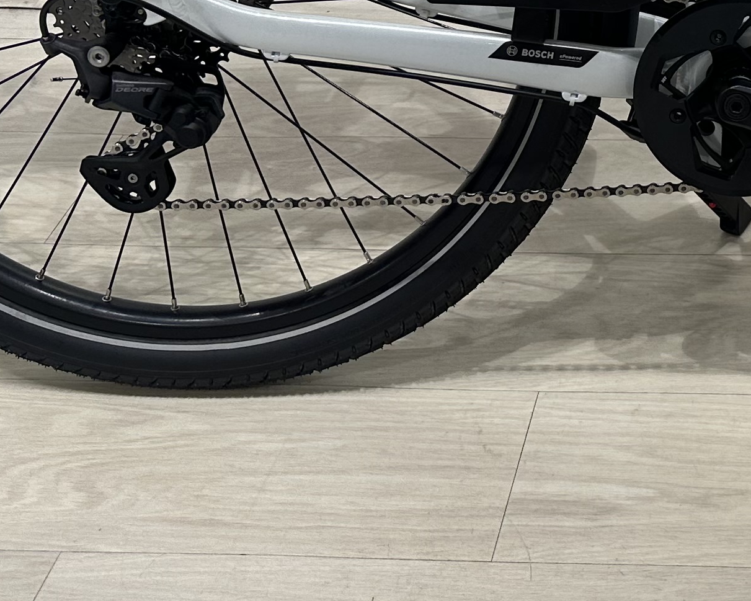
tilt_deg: -21.3
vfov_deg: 17.9
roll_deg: -0.6
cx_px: 876
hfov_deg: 22.7
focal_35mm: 78
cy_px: -260
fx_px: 1734
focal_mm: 6.86
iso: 64
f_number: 1.78
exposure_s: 1/127
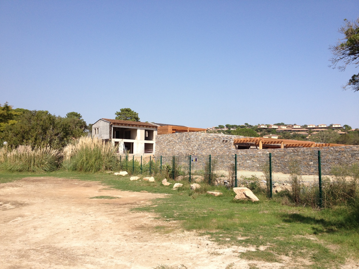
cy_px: 134
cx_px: 180
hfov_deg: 52.6
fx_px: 363
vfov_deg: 40.7
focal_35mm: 35
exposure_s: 1/1727
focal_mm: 4.28
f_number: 2.4
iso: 64
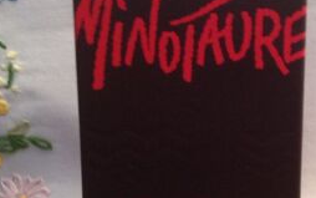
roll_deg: -1.5
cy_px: 136
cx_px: 270
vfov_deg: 18.6
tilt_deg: -15.0
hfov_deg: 28.5
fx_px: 603
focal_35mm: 70
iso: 200
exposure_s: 1/20
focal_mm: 4.28
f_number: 2.4
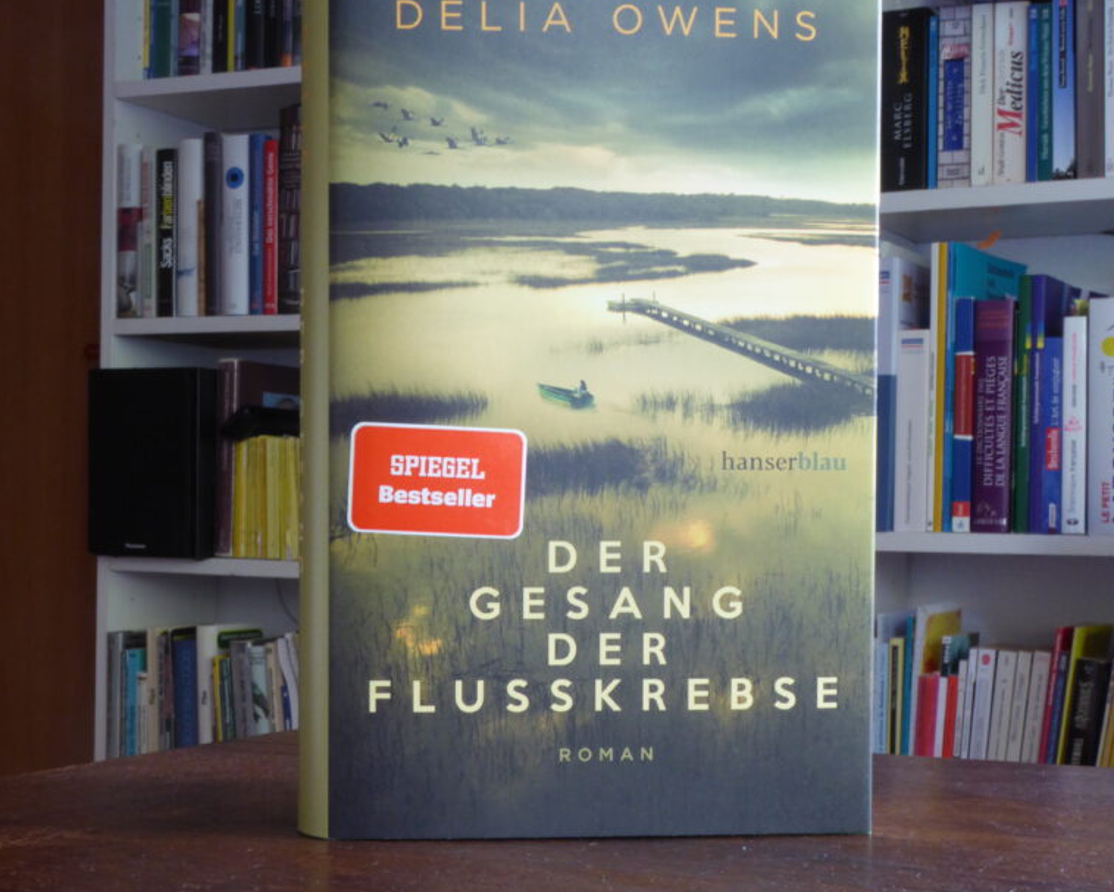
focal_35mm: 58
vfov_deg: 26.2
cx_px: 554
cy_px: 544
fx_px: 1913
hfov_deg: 32.5
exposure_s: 1/2
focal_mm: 7.8
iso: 200
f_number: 8
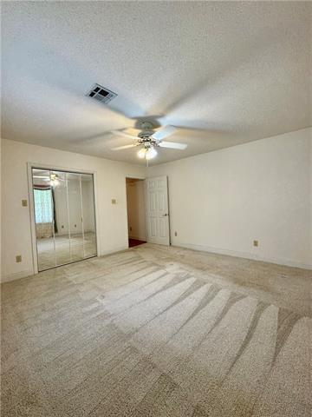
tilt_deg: -2.3
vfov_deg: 102.1
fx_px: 168
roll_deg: +2.3
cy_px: 208
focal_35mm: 14
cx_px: 156
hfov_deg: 85.7
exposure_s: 1/60
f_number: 2.2
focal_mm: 2.22
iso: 200
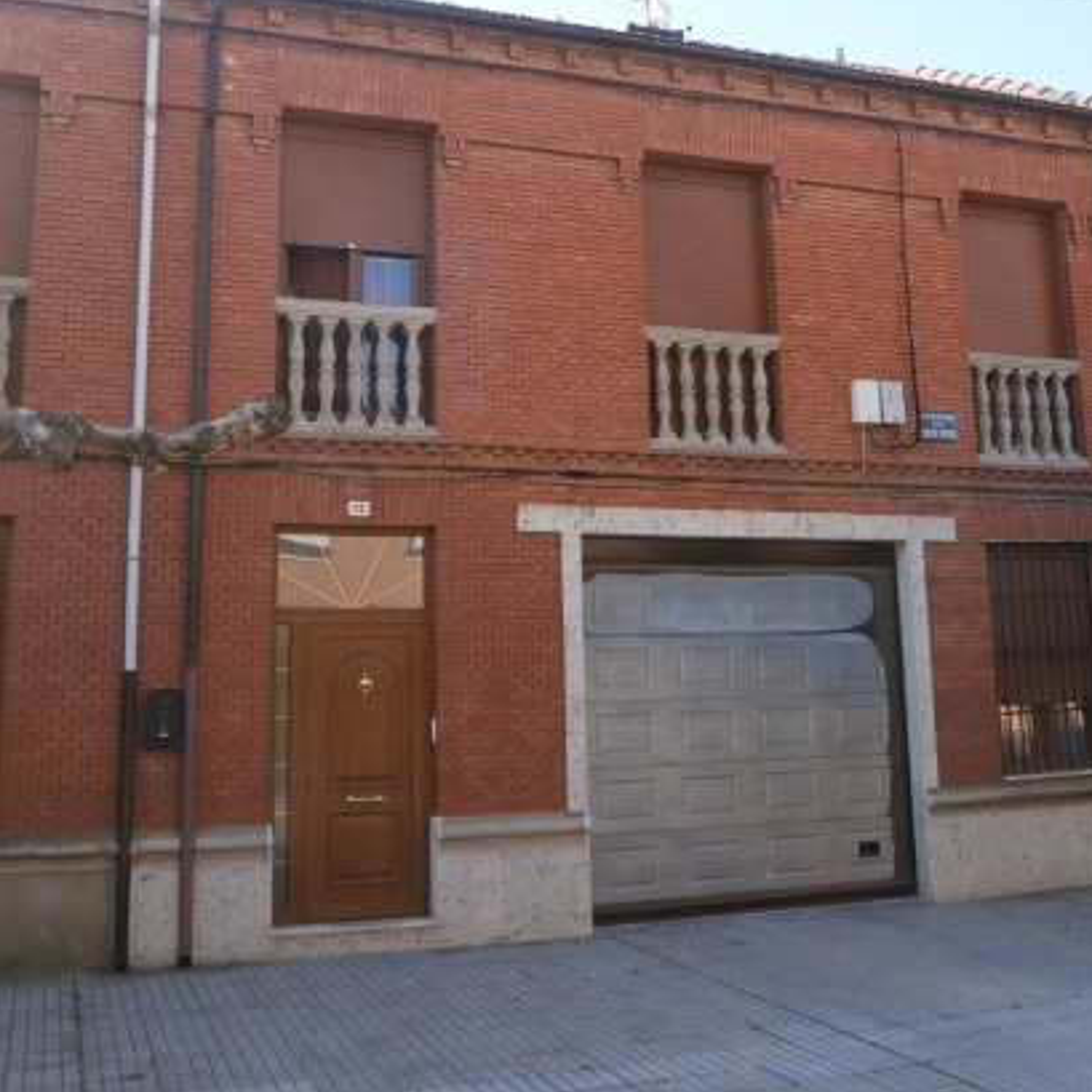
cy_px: 454
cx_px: 595
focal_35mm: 36
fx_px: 1285
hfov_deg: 46.0
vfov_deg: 45.9
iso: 100
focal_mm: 4.7
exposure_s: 1/400
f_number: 2.8
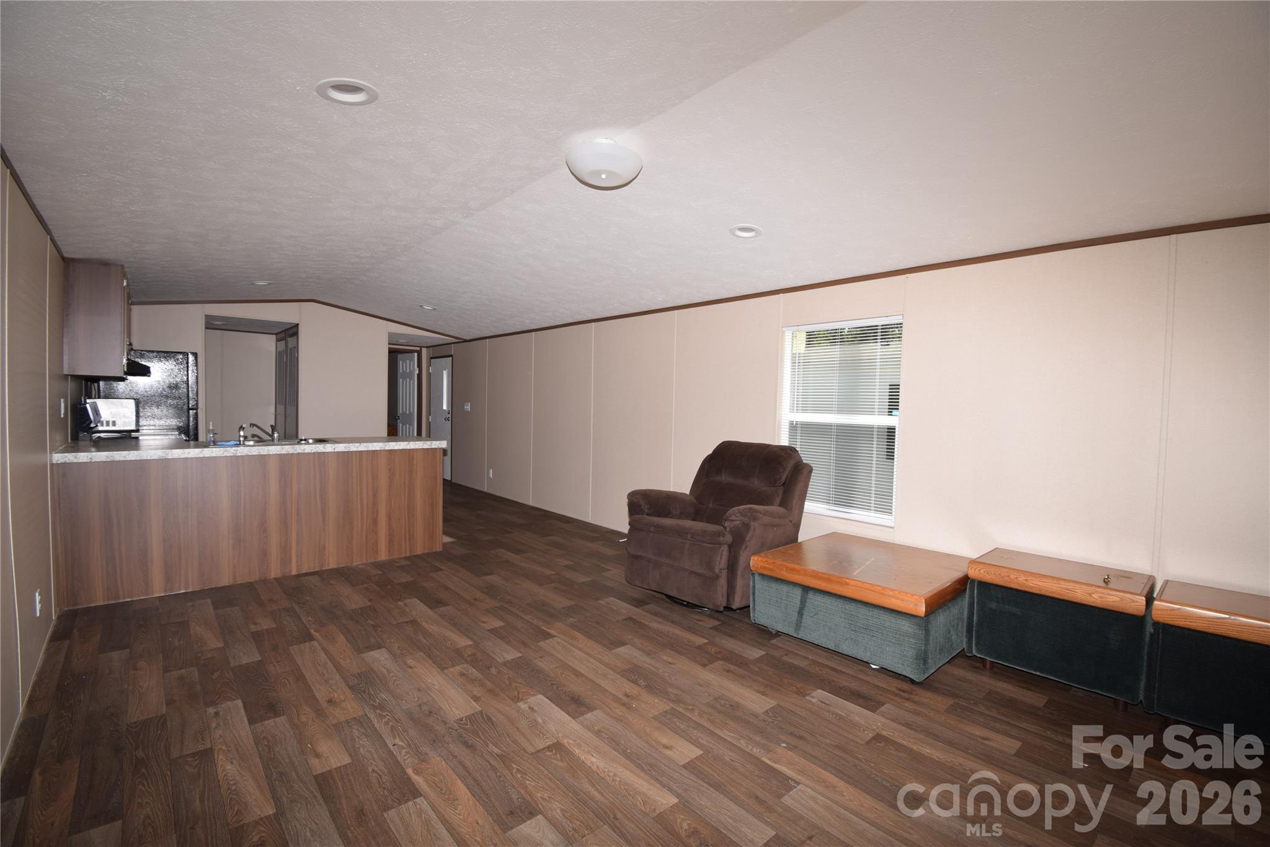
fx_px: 529
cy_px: 424
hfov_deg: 100.4
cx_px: 635
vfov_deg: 77.3
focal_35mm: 15
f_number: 6.3
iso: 100
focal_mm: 10
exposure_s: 1/200
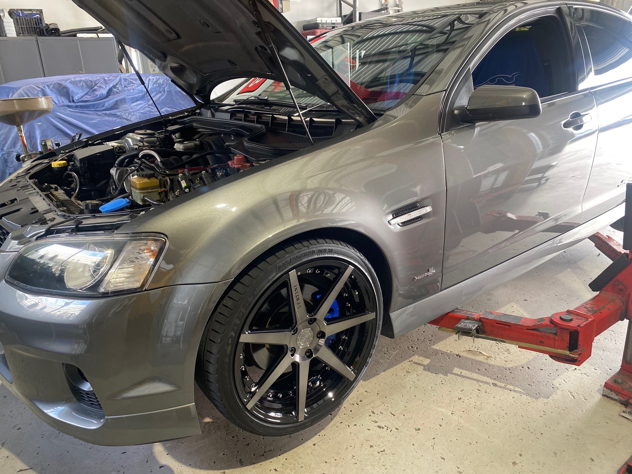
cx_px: 316
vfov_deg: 53.1
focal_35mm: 26
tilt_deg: -18.7
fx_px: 475
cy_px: 237
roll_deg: +3.0
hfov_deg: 67.3
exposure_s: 1/50
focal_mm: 4.25
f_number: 1.8
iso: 125
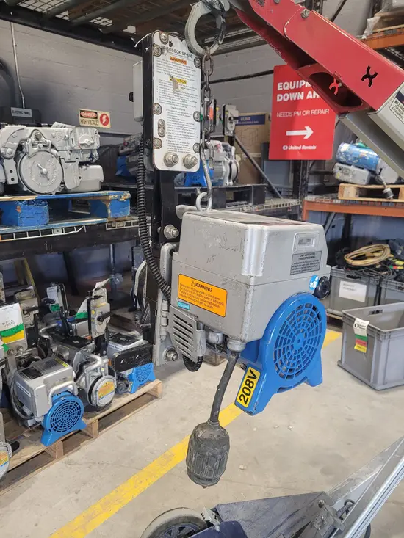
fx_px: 404
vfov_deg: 67.3
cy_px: 269
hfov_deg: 53.1
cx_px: 202
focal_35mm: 26
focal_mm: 5.4
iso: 160
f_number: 1.8
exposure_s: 1/40
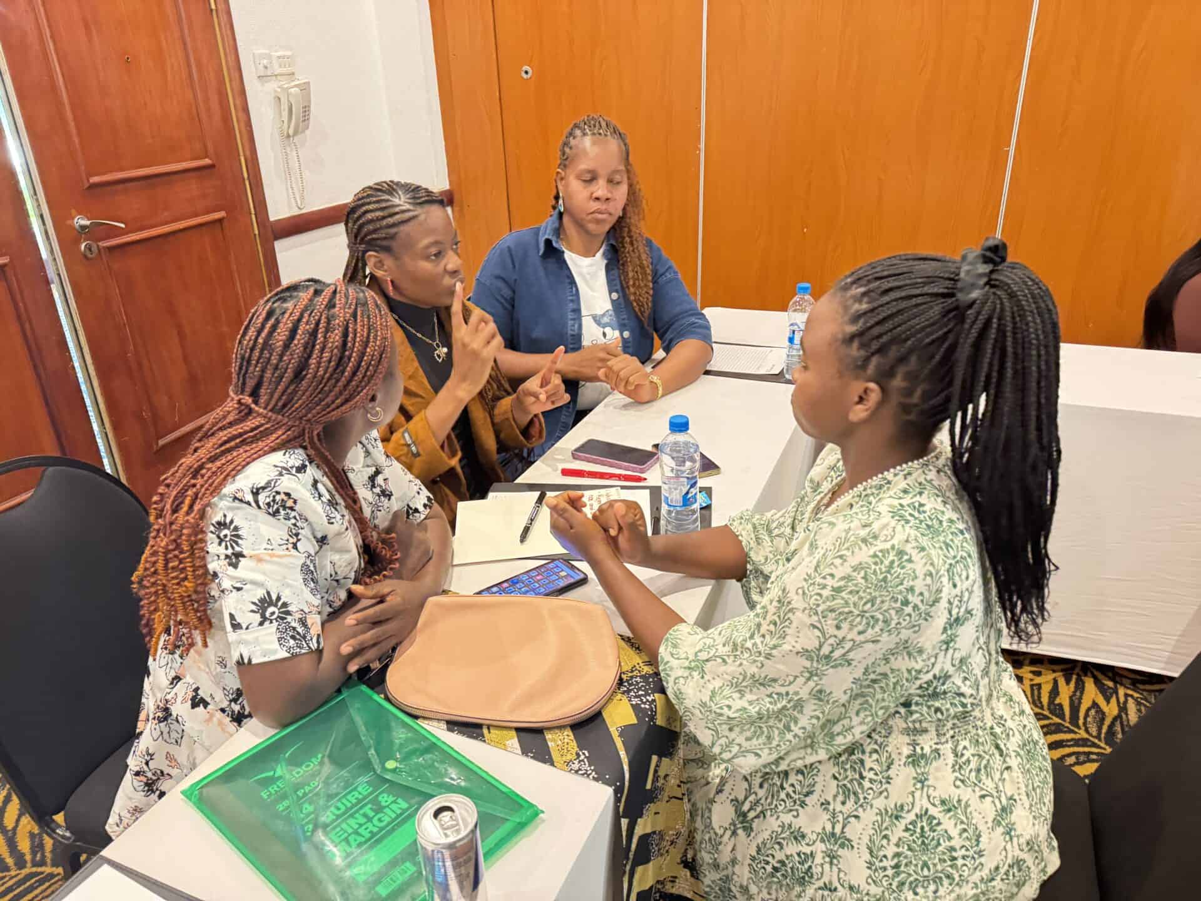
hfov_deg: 71.6
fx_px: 833
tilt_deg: -24.3
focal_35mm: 24
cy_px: 450
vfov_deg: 56.8
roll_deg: +1.7
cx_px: 600
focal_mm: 6.76
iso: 800
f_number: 1.78
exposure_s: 1/25
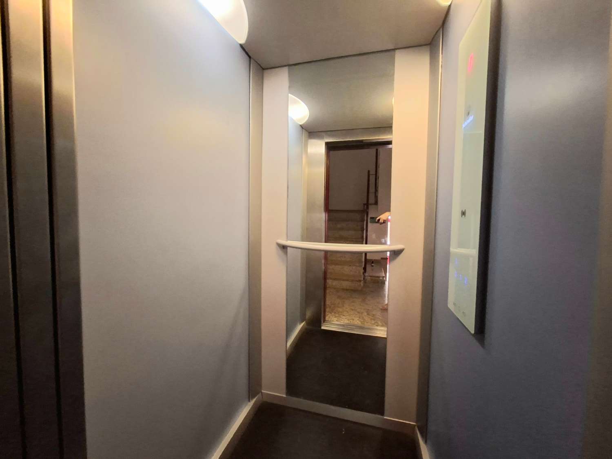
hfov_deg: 106.2
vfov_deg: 89.9
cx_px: 306
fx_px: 230
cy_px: 230
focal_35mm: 13
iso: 400
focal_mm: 1.74
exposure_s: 1/24
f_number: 2.2
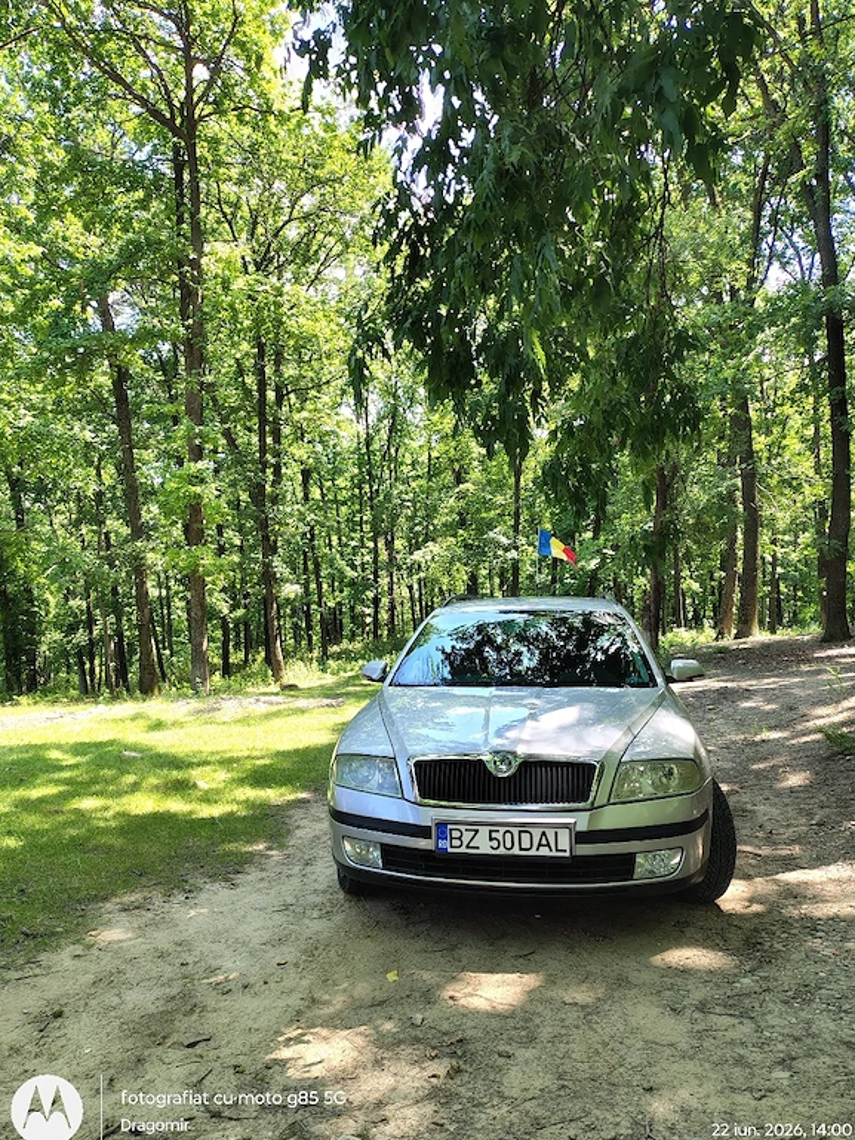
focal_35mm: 26
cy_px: 572
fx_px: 856
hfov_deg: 53.1
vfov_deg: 67.3
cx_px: 437
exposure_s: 1/100
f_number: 1.7
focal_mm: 4.71
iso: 152
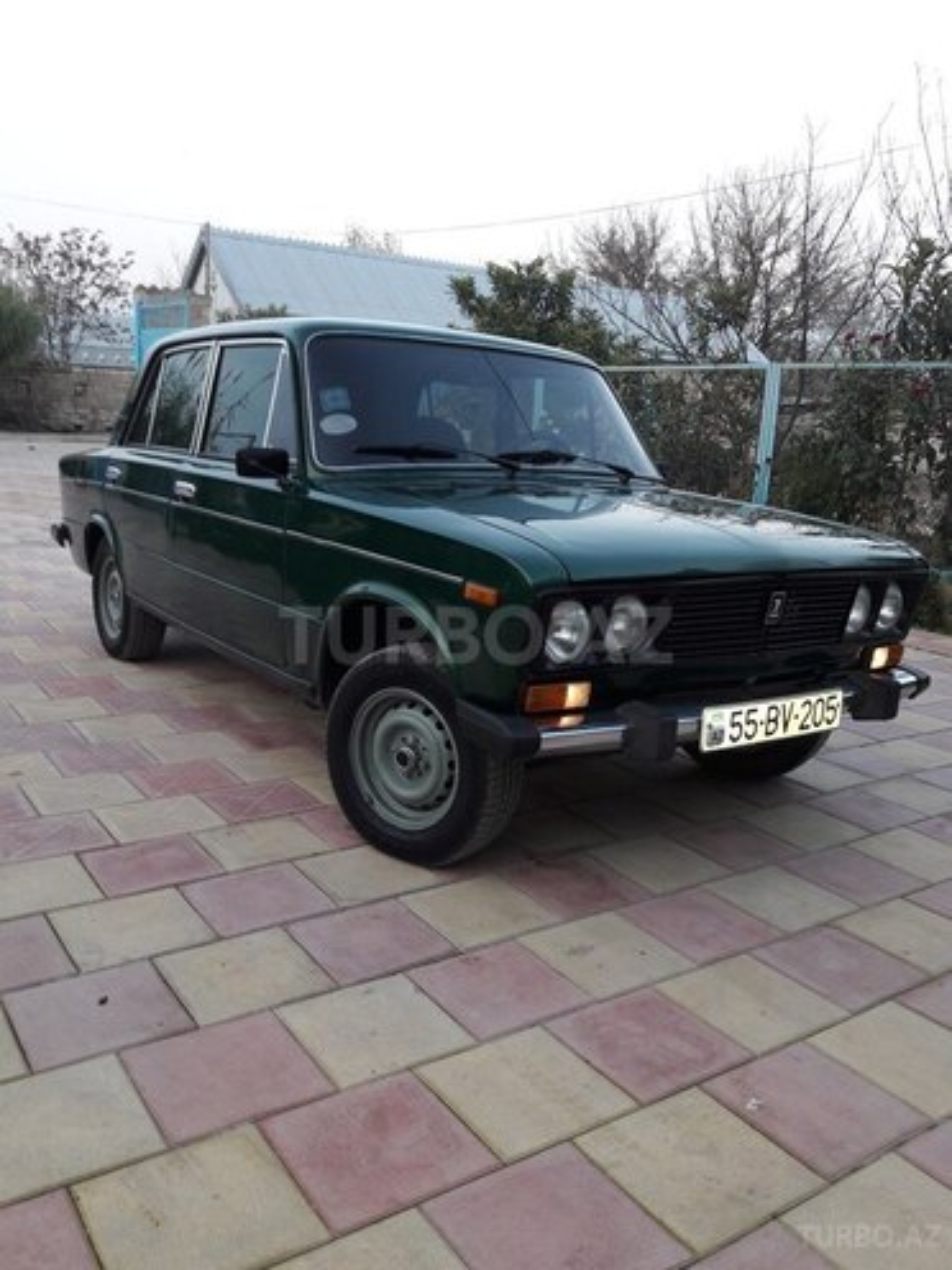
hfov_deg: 49.7
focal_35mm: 28
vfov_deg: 63.4
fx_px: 1027
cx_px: 476
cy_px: 635
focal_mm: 3.7
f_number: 1.9
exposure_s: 1/33
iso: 50
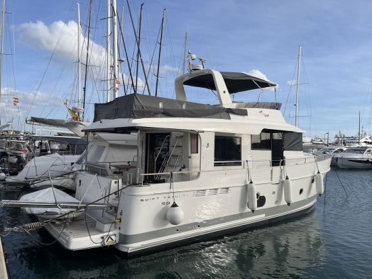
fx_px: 280
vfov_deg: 53.1
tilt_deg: -0.2
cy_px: 140
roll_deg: -2.9
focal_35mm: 26
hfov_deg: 67.3
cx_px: 186
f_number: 1.6
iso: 50
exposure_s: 1/3745
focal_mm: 5.1
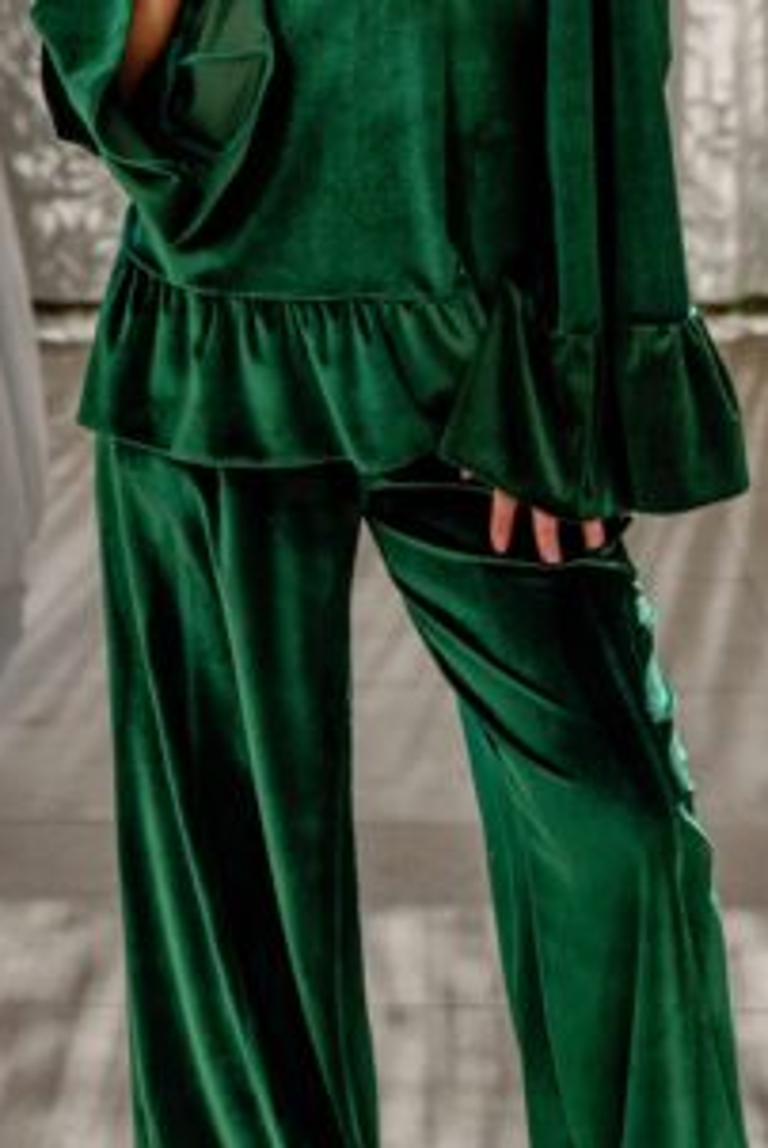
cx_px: 441
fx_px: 3959
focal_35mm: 124
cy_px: 238
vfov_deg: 16.4
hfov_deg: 11.1
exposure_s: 1/640
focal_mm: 49
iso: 100
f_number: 4
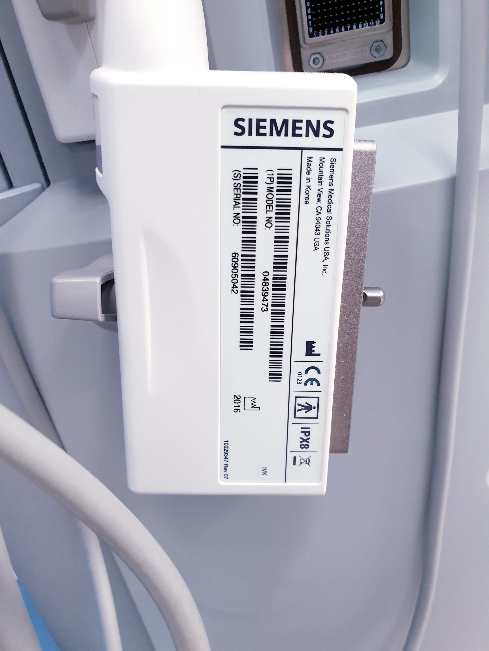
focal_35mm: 26
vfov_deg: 67.3
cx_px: 244
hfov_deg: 53.1
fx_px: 490
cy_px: 326
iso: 320
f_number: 2.4
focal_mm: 4.3
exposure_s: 1/33
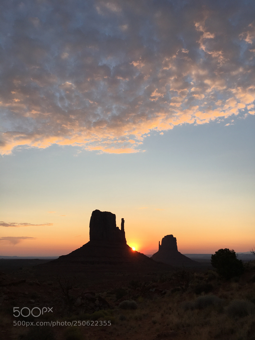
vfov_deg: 61.7
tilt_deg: +14.9
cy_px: 170
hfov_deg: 48.2
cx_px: 128
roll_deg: +0.6
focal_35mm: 29
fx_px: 285
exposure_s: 1/388
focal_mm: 4.15
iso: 25
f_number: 2.2
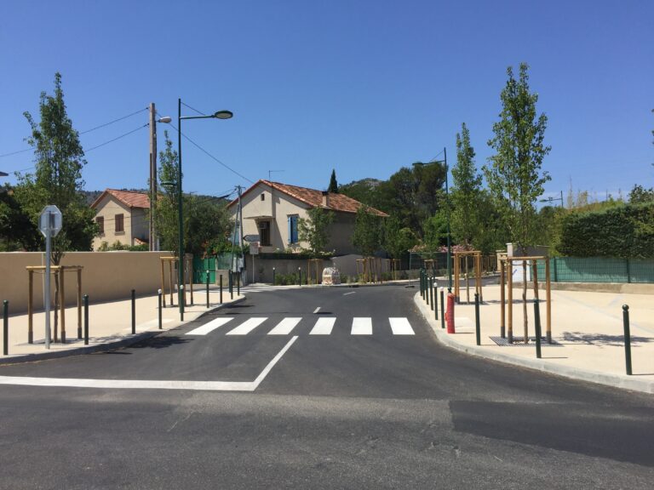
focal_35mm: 29
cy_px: 245
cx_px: 327
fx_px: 548
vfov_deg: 48.2
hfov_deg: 61.7
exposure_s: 1/2639
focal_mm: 4.15
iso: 32
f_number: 2.2
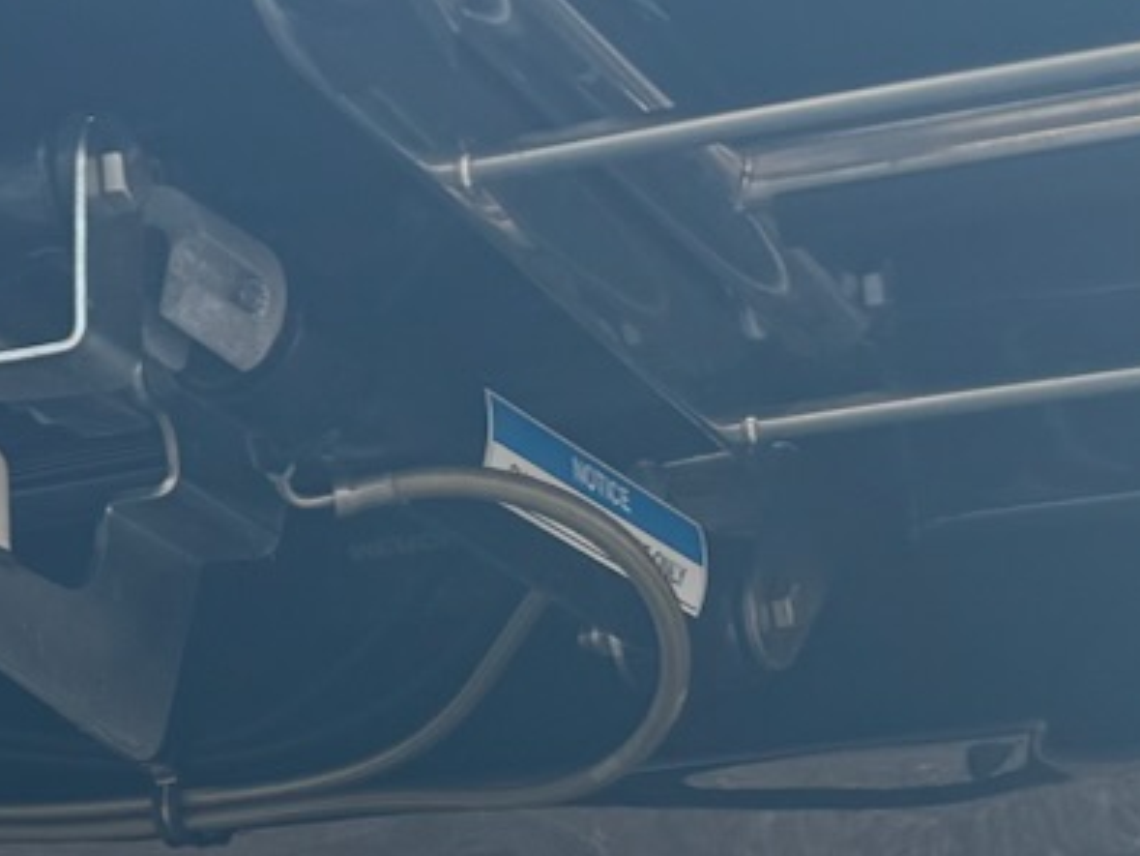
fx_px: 4118
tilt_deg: +4.4
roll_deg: -5.5
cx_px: -73
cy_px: 1622
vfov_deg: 11.0
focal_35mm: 125
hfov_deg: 15.4
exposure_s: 1/980
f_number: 1.78
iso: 80
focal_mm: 6.76
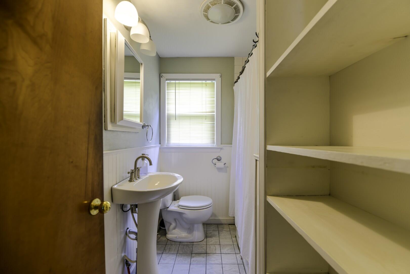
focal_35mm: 15
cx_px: 205
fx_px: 171
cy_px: 137
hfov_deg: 100.4
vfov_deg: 77.3
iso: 100
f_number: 13
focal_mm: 15
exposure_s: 1/8
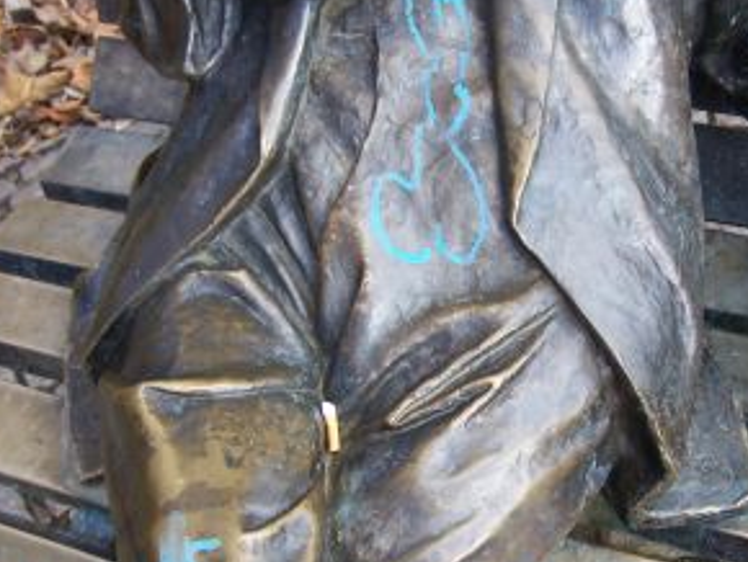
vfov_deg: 24.8
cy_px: 327
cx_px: 392
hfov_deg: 32.7
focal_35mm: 59
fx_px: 1276
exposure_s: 1/80
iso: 64
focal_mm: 6.3
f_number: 2.8
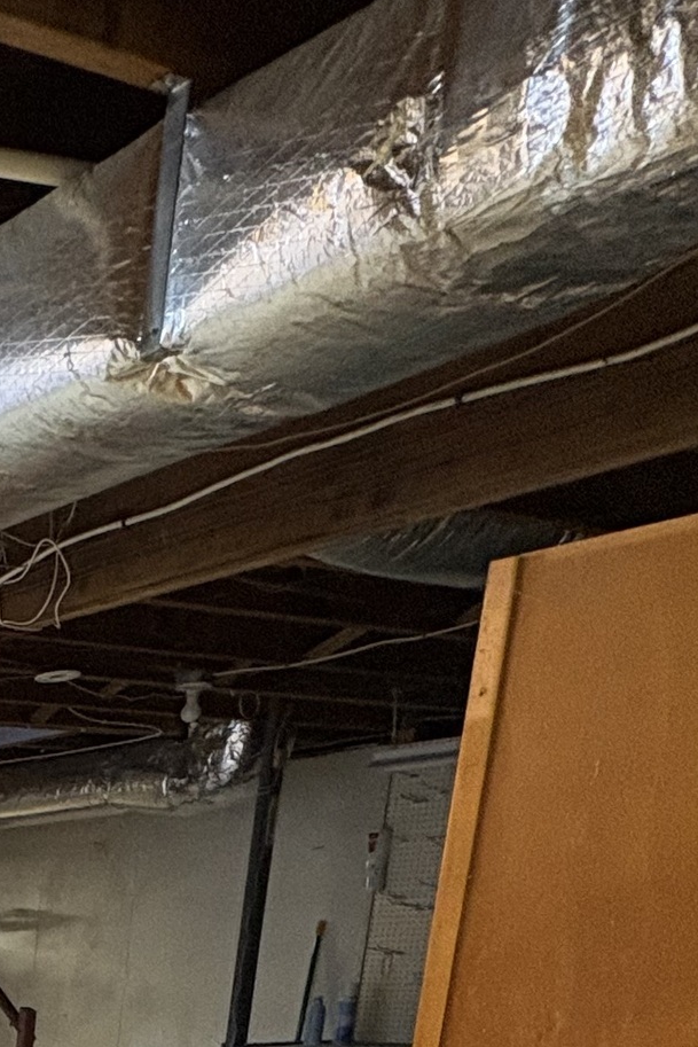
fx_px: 1424
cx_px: -595
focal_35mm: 49
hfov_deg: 19.6
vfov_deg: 32.0
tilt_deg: -14.1
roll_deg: +1.0
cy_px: 1315
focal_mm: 2.22
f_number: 2.2
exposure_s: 1/60
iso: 320
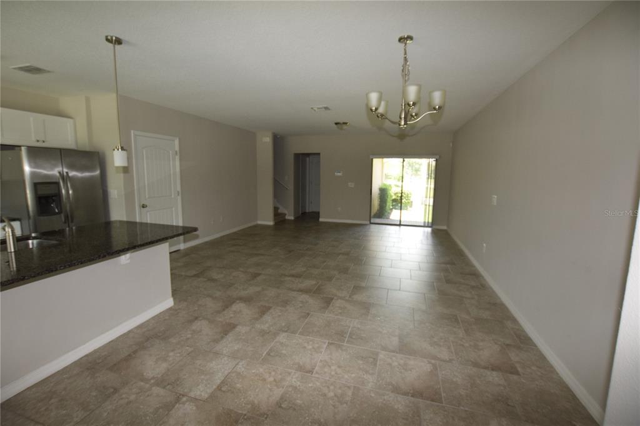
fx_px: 267
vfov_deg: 77.3
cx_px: 320
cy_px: 213
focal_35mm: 15
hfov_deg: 100.4
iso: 800
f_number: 5
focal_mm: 10
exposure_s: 1/100
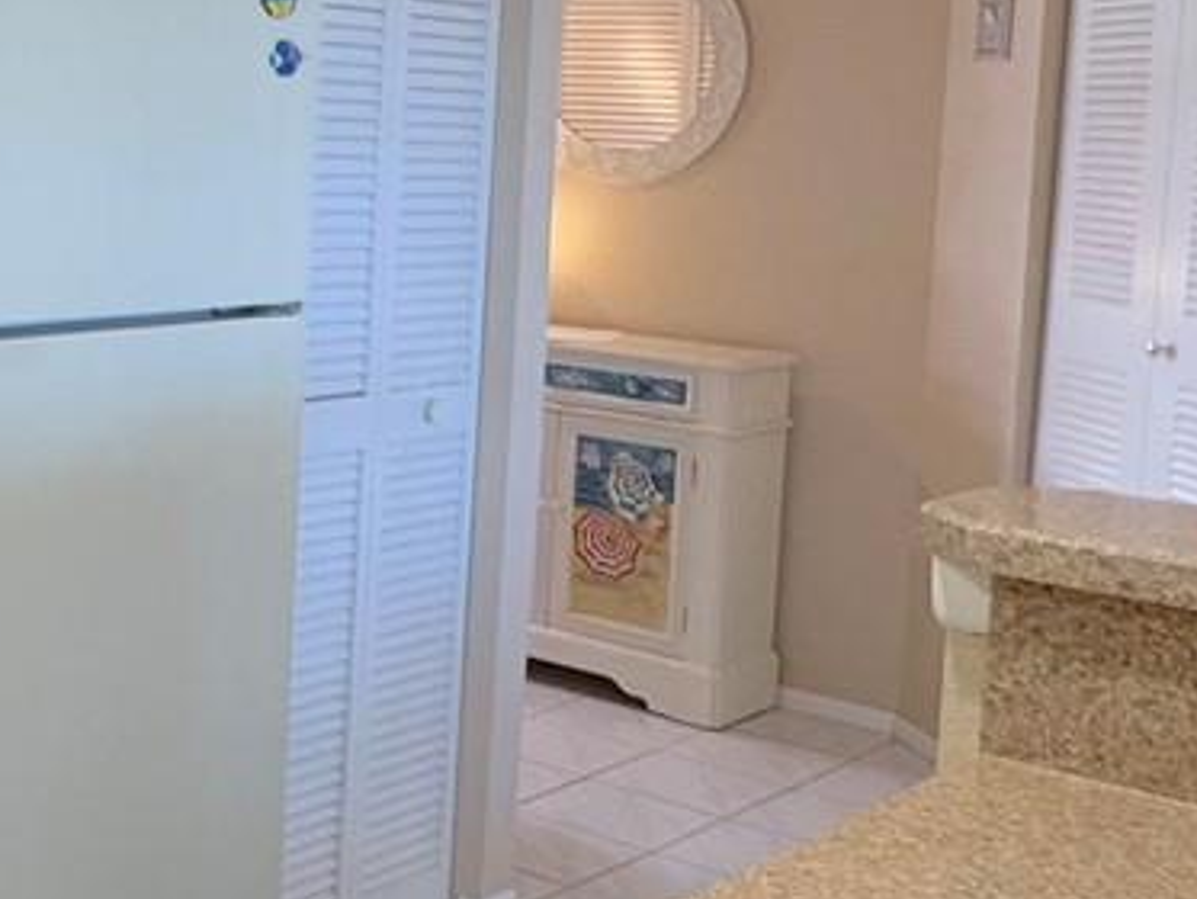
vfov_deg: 24.2
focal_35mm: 60
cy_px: 222
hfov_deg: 28.8
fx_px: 2075
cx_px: -157
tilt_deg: -3.8
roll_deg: -2.1
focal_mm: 2.22
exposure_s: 1/120
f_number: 2.2
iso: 160
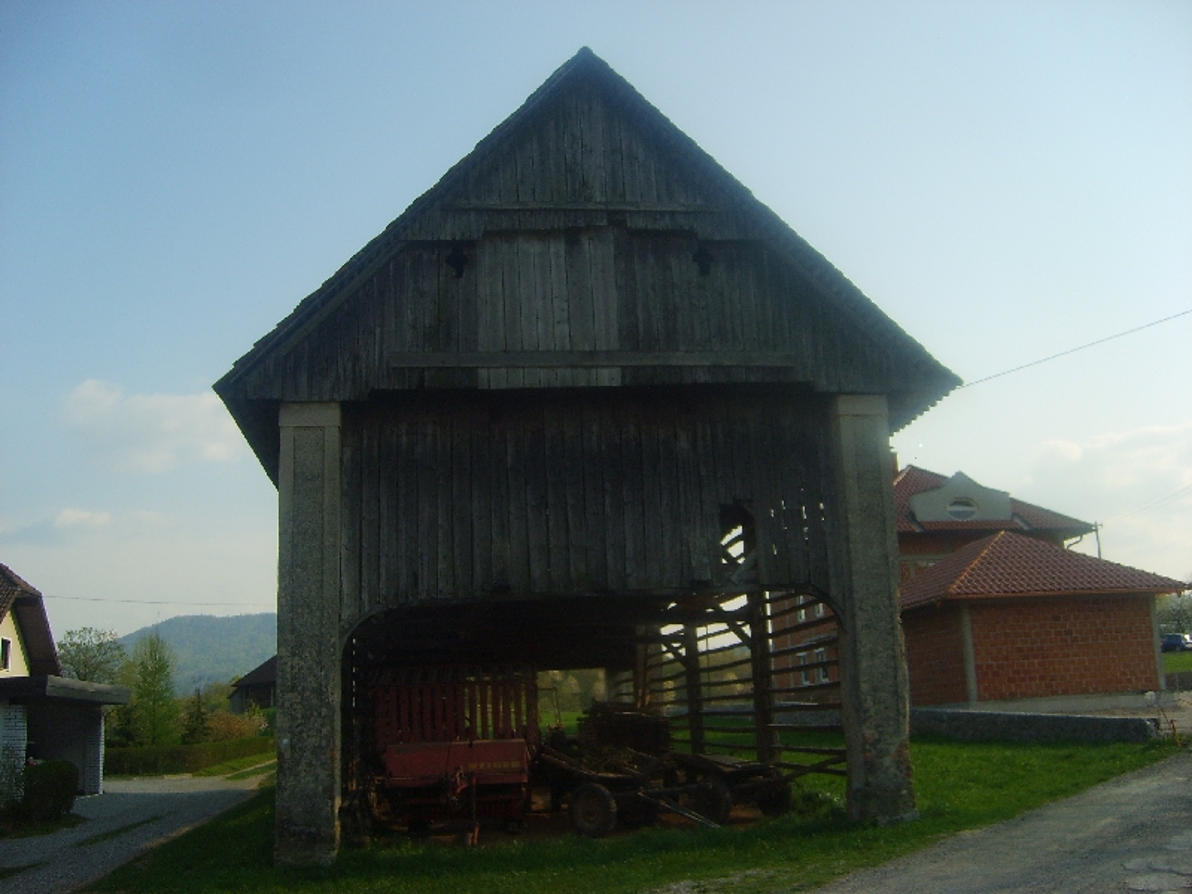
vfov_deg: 40.7
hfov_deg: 52.6
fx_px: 1205
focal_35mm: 35
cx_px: 596
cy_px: 447
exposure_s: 1/750
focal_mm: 5.8
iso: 50
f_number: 2.8
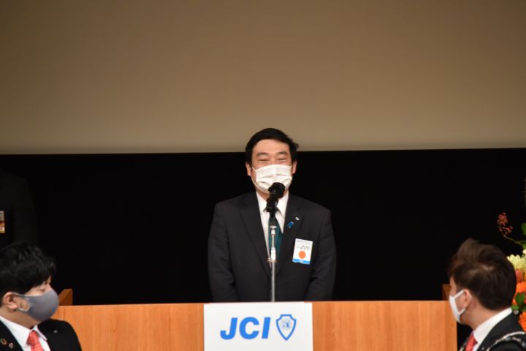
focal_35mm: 300
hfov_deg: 6.9
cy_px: 176
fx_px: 4383
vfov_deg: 4.6
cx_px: 263
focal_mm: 200
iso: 1250
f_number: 5
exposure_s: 1/125
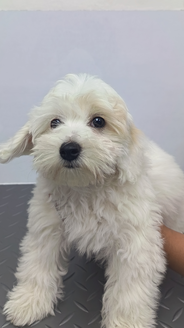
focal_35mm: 35
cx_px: 86
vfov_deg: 55.6
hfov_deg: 33.7
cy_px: 113
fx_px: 304
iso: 573
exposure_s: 1/120
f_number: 1.75
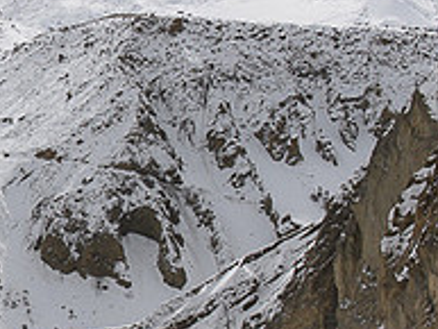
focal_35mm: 115
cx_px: -208
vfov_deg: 12.9
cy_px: 199
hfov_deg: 15.8
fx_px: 1456
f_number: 14
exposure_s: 1/1250
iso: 450
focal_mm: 34
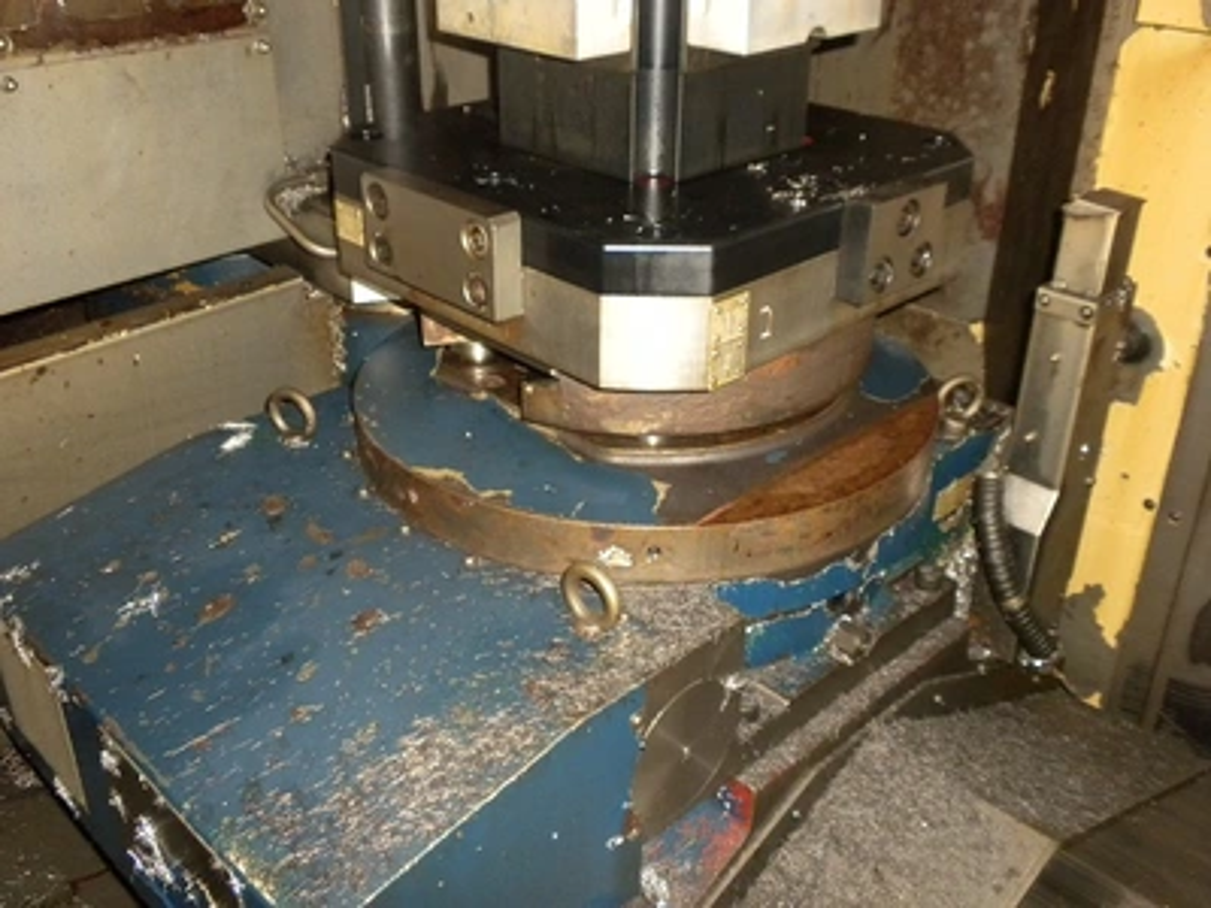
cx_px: 606
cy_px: 454
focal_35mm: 37
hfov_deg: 50.1
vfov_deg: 38.7
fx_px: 1294
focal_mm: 6.6
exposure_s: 1/30
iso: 400
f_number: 3.5
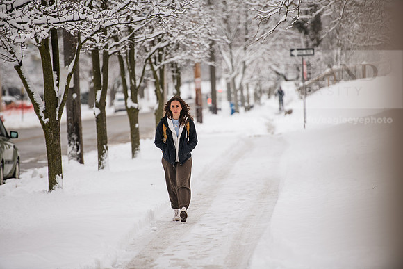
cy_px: 134
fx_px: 2239
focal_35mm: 200
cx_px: 202
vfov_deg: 6.9
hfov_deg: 10.3
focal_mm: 200
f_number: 3.2
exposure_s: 1/640
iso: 100
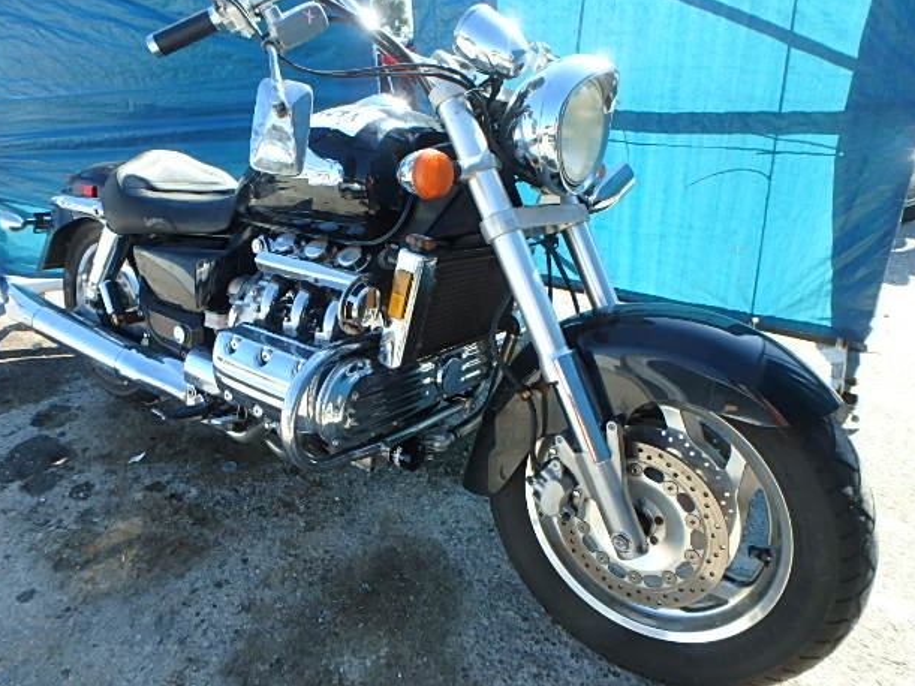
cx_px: 440
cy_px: 330
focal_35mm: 22
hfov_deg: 76.4
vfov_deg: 61.0
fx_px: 581
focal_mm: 3.7
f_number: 3.5
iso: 125
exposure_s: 1/320
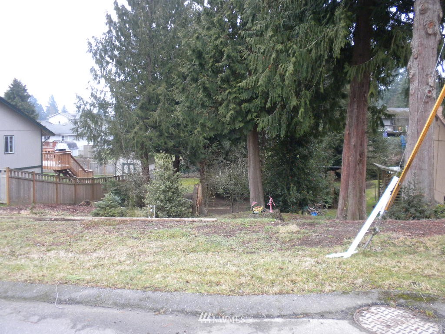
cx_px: 222
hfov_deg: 50.1
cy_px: 167
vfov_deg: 38.7
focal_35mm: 37
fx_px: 476
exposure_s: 1/51.7
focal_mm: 6.6
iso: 268
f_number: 3.5
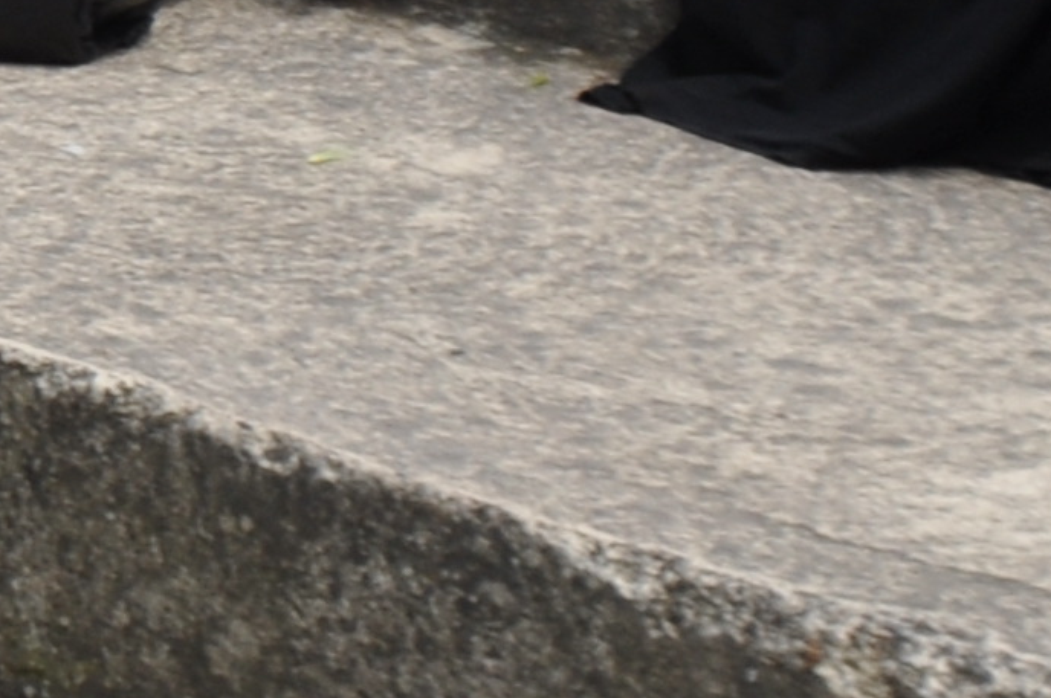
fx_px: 5453
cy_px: -974
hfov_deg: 10.2
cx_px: -1053
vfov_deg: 6.9
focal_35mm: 187
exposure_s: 1/320
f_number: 9
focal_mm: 20
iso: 200
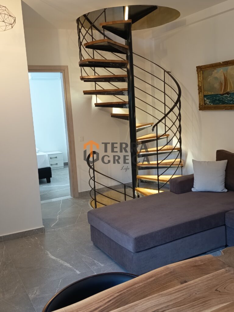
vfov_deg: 51.4
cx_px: 117
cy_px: 156
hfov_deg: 39.7
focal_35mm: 36
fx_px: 324
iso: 437
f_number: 1.7
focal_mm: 5.27
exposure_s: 1/50
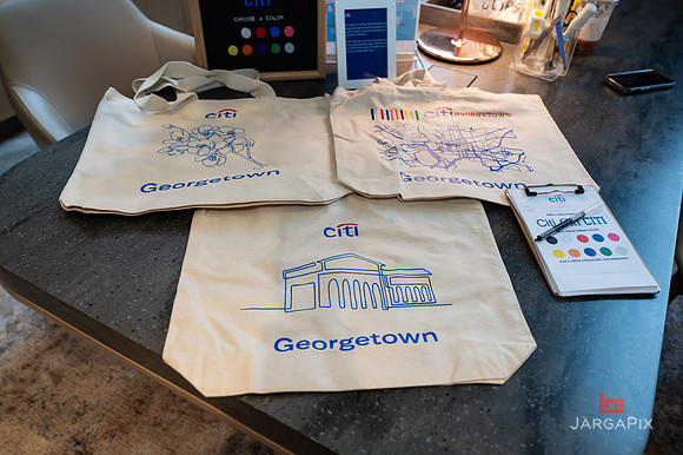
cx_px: 345
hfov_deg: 63.1
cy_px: 230
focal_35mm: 29
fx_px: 556
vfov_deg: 44.4
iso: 400
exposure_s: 1/160
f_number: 3.2
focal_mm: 27
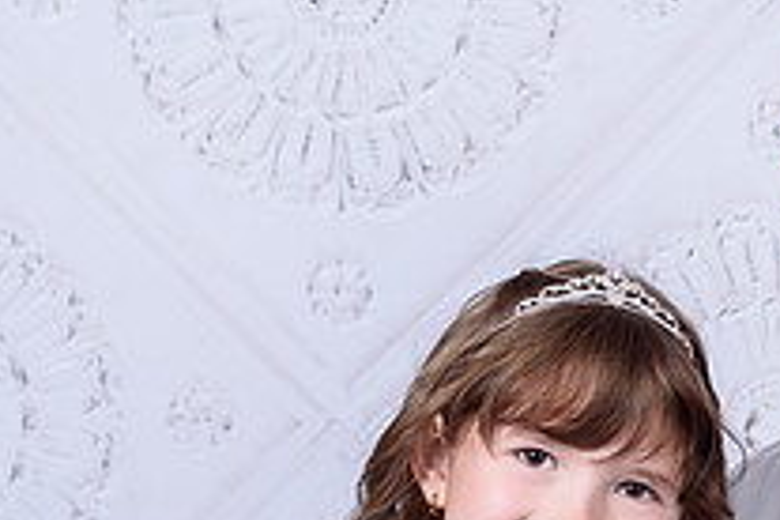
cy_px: 486
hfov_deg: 11.3
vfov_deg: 7.7
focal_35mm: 178
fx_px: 3856
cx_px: 926
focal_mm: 50
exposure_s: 1/200
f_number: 5.6
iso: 100
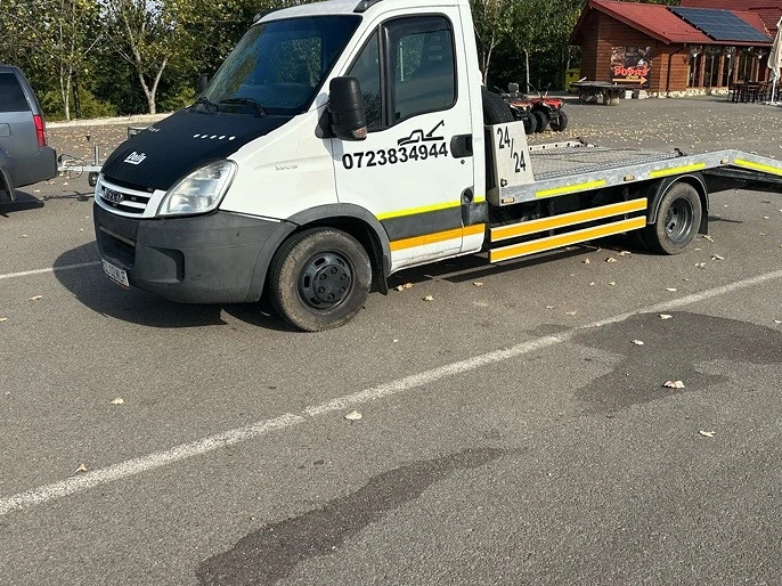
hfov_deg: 52.2
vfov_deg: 40.6
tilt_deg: -13.8
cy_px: 261
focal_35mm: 35
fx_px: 790
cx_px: 479
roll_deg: -1.5
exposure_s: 1/3717
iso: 80
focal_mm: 6.86
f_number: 1.78
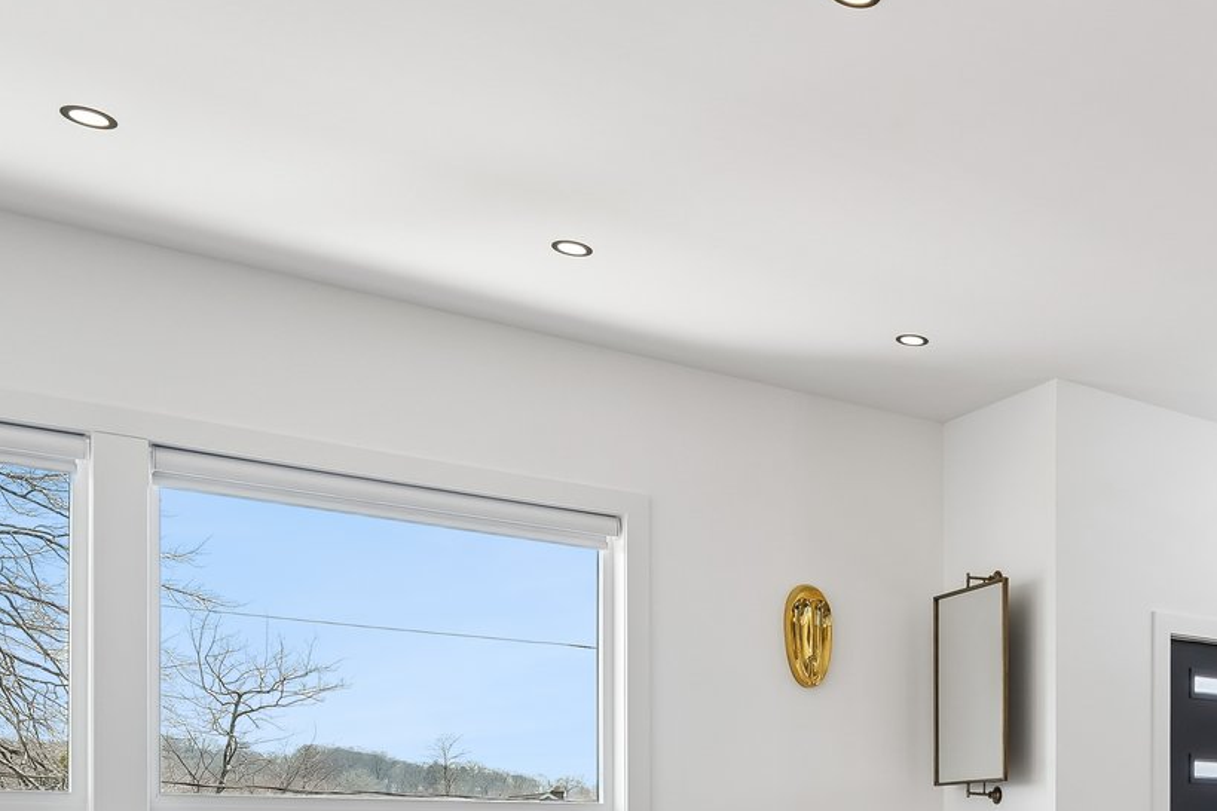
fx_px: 1352
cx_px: 1248
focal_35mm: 40
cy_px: 902
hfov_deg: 41.4
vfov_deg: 29.9
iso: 400
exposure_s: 1/30
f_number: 8
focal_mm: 16
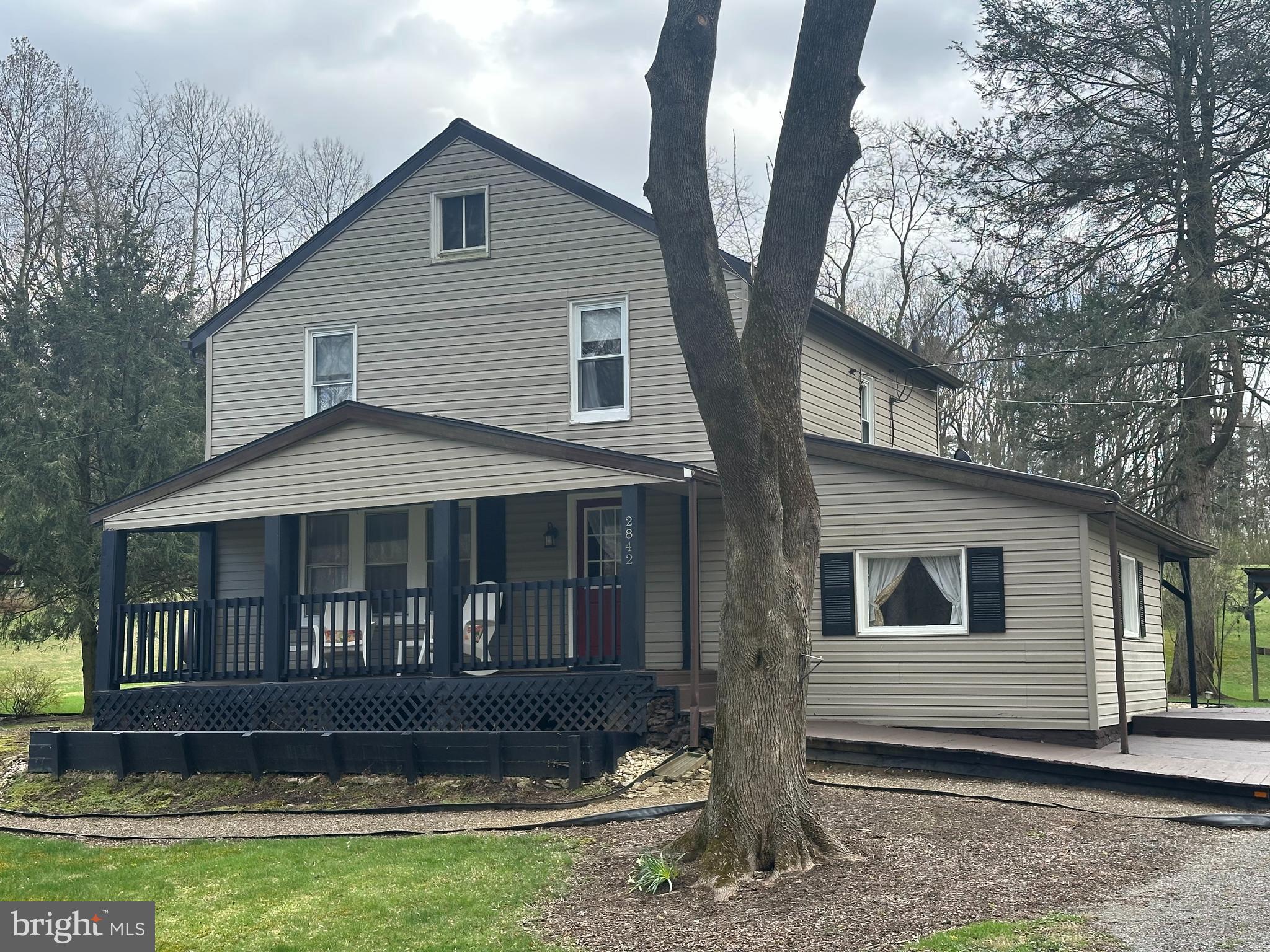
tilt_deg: +5.9
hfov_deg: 39.7
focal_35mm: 48
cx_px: 635
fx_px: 1761
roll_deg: +0.8
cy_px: 476
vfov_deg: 30.3
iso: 64
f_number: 1.78
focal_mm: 6.86
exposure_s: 1/1019
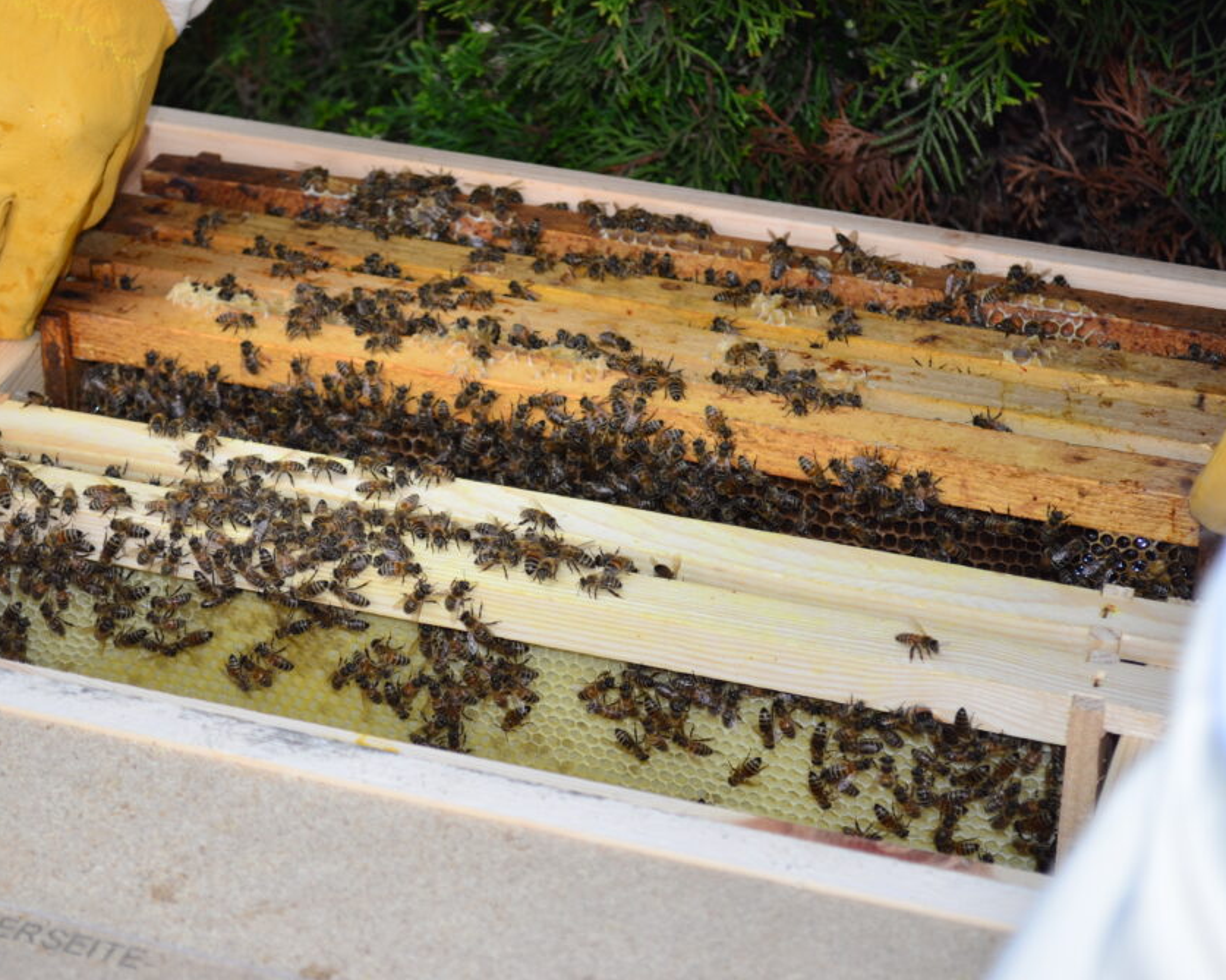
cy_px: 492
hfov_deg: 20.2
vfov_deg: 16.3
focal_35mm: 95
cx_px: 488
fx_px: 3430
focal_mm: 55
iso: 140
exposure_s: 1/200
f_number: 5.6
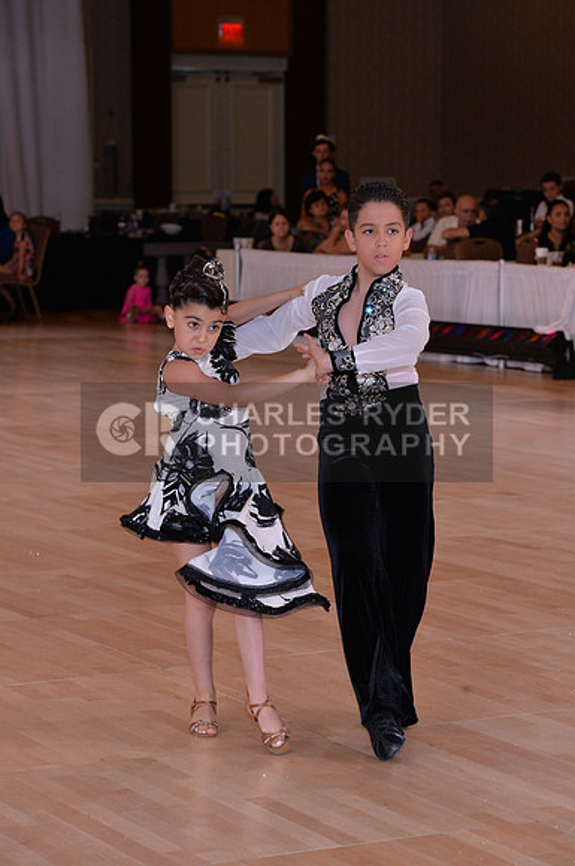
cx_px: 288
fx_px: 2787
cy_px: 433
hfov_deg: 11.8
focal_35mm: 116
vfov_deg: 17.7
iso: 2000
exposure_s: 1/250
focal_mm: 116
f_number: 6.3
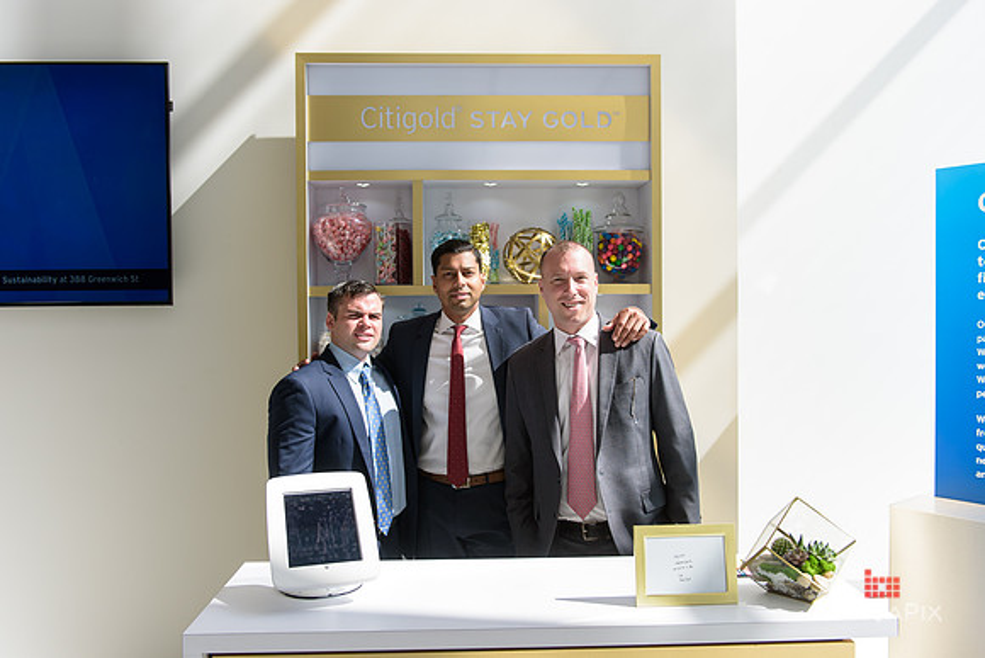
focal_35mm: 32
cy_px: 329
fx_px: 876
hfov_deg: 58.7
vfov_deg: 41.1
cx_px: 492
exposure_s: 1/1000
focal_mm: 32
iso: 200
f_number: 3.2
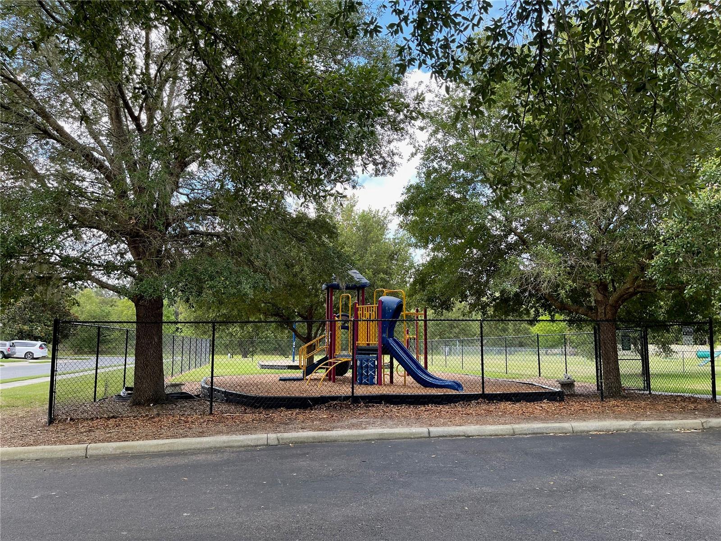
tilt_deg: +6.1
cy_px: 270
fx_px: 542
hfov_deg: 67.3
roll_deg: -0.2
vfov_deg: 53.1
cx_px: 360
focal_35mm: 26
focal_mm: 5.1
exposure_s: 1/325
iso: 32
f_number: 1.6
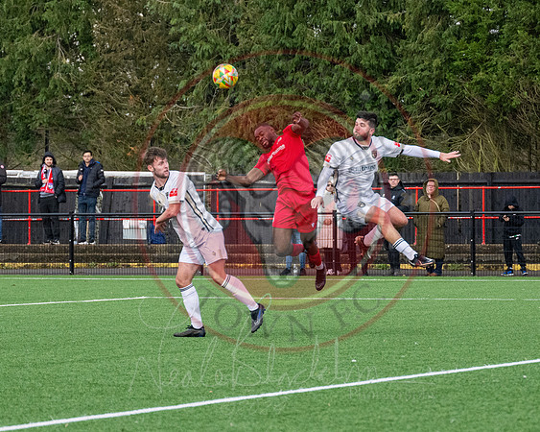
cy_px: 118
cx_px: 262
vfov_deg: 7.2
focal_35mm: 214
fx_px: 3419
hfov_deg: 9.0
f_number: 4
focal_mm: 100
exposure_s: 1/2000
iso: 2000
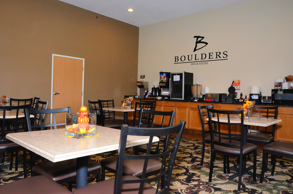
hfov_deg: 67.5
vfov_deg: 47.7
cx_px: 146
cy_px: 97
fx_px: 219
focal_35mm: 27
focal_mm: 18
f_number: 10
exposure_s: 1/200
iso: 3200
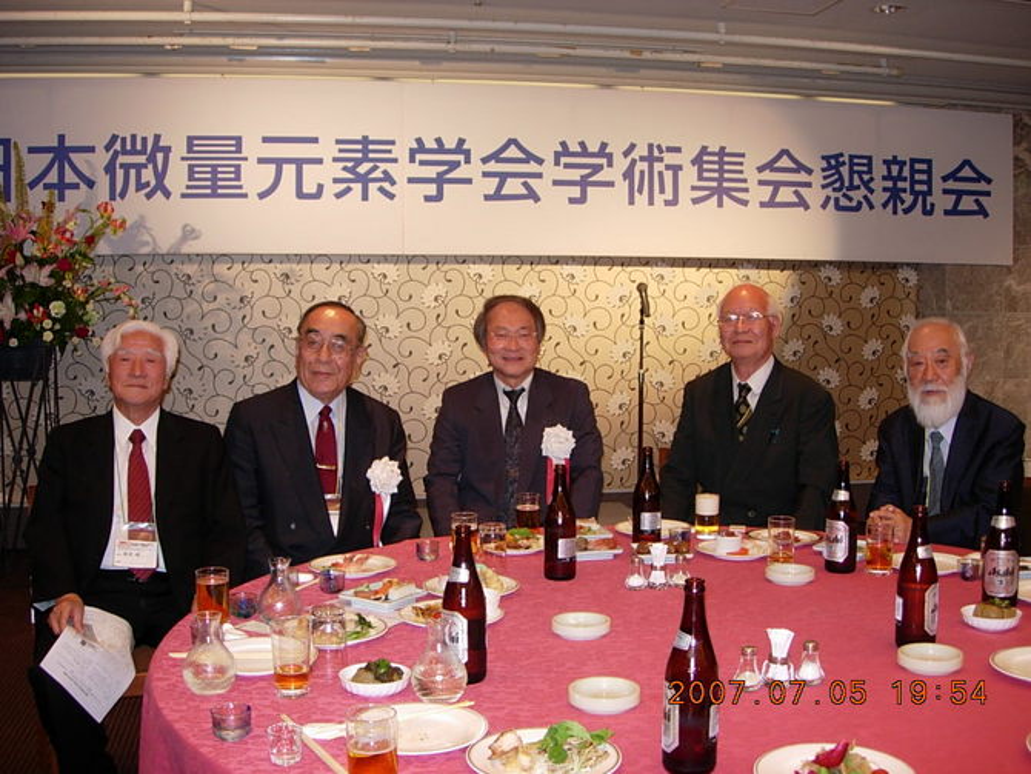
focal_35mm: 38
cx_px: 516
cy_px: 387
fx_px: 1132
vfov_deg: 37.7
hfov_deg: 49.0
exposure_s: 1/67.8
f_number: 2.8
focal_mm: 7.8
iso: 79
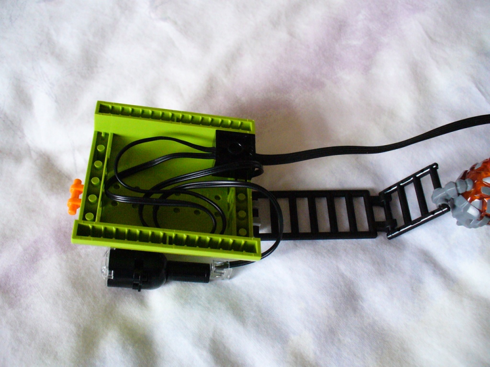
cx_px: 245
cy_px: 184
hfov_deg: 50.1
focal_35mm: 37
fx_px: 524
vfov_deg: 38.7
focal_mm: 6.1
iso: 400
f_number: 2.8
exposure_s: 1/60
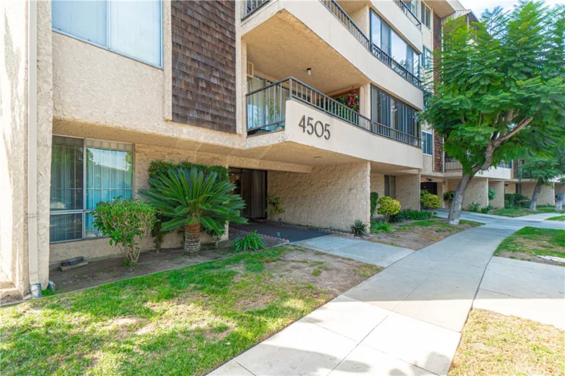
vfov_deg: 77.3
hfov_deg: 100.4
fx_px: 235
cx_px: 282
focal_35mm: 15
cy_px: 188
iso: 320
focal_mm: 10
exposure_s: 1/160
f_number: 7.1
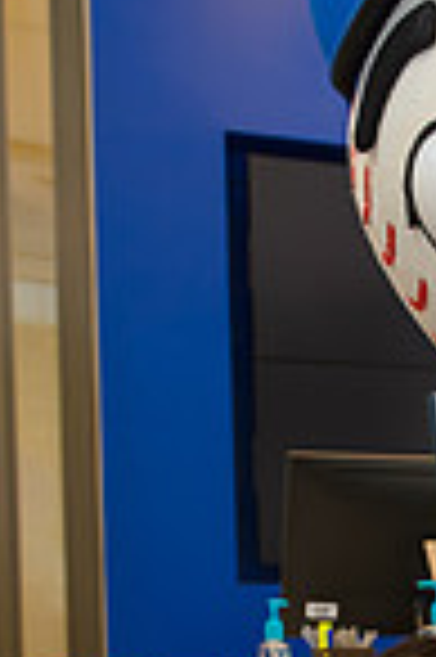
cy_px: 652
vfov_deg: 26.0
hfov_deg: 17.1
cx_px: 591
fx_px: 1347
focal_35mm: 74
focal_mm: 24
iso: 800
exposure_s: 1/100
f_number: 3.5
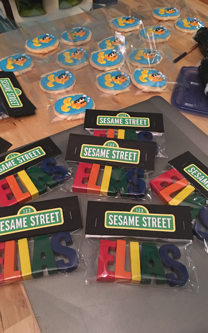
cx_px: 103
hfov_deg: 40.6
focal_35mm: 31
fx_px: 281
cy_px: 166
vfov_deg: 61.2
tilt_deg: -51.2
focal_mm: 4.15
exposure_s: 1/4
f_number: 2.2
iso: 100
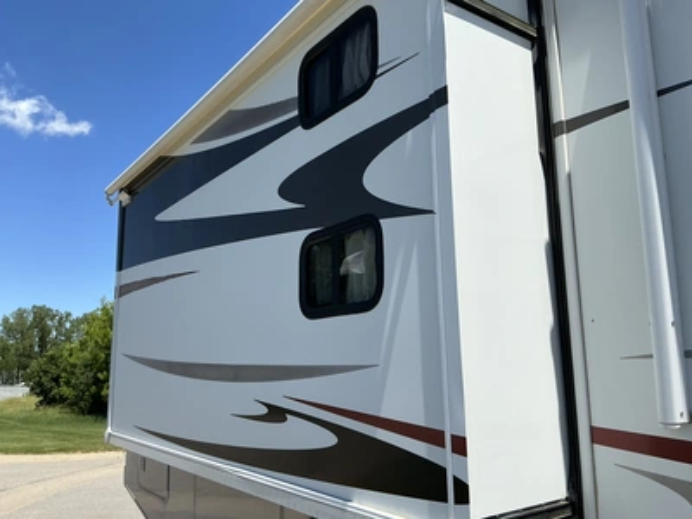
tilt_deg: +11.3
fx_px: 560
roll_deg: +1.6
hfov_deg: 63.4
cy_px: 260
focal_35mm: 28
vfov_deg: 49.7
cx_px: 346
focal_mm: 3
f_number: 1.8
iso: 25
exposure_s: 1/2058
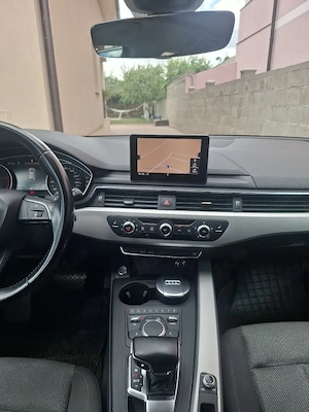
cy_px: 206
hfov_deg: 58.9
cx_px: 154
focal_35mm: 23
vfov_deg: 73.9
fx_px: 274
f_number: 1.8
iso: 50
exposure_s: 1/270
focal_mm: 5.54
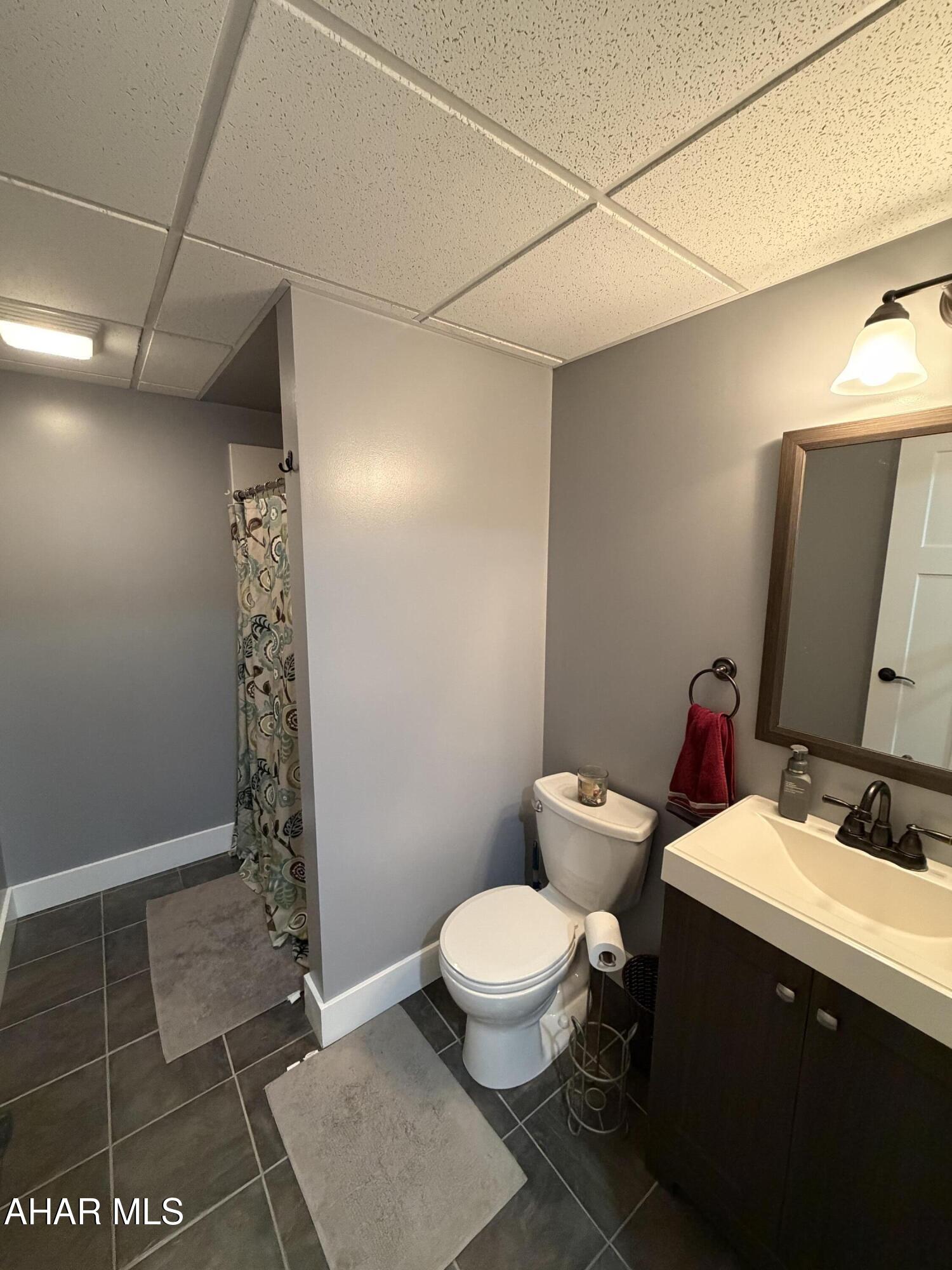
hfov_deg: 85.7
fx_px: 513
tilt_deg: -10.1
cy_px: 635
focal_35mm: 14
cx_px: 476
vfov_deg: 102.1
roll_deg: +0.3
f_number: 2.2
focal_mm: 2.22
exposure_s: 1/60
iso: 640
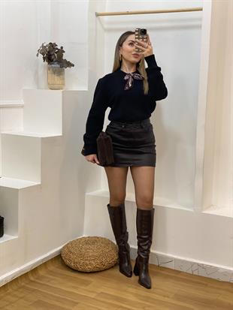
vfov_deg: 36.8
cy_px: 155
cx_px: 116
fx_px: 466
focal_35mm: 52
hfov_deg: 28.0
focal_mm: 6
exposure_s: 1/100
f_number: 2
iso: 100
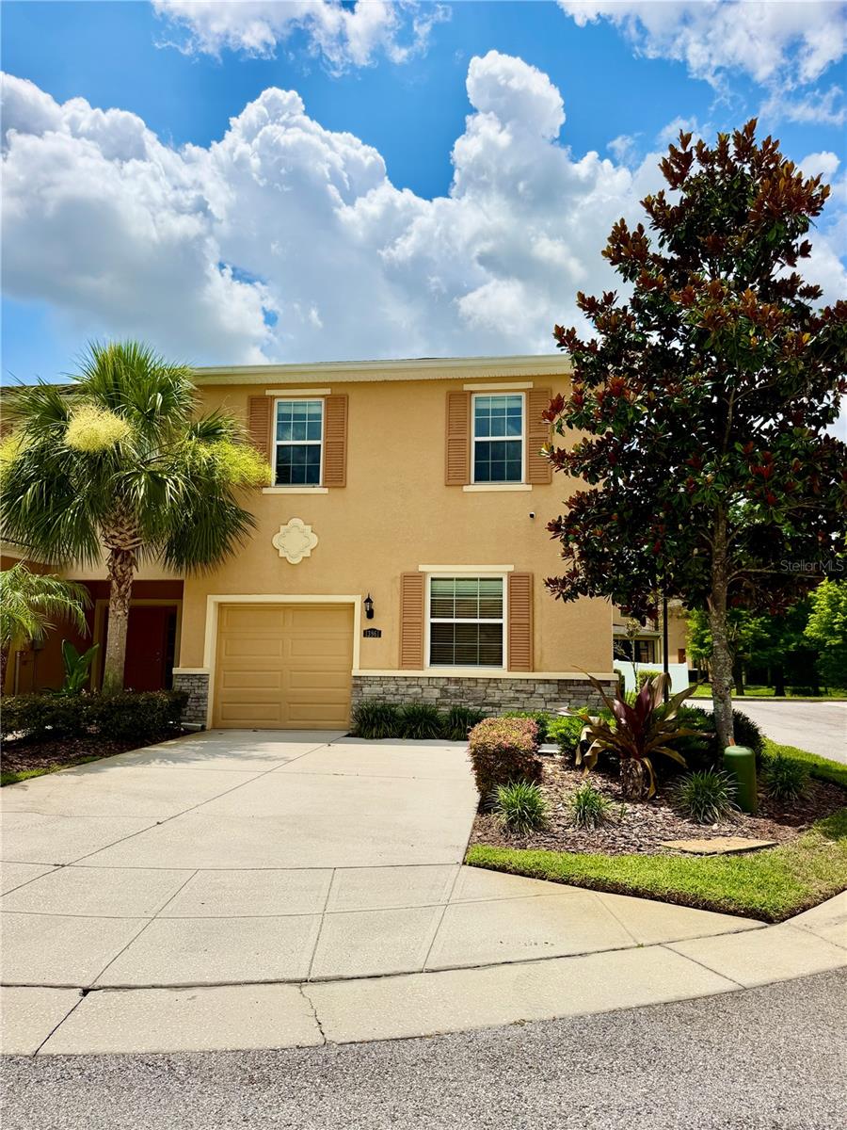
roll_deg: -0.7
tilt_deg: +6.4
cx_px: 424
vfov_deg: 71.6
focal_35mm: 24
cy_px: 565
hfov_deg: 56.8
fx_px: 783
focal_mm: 6.76
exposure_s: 1/11905
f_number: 1.78
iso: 80
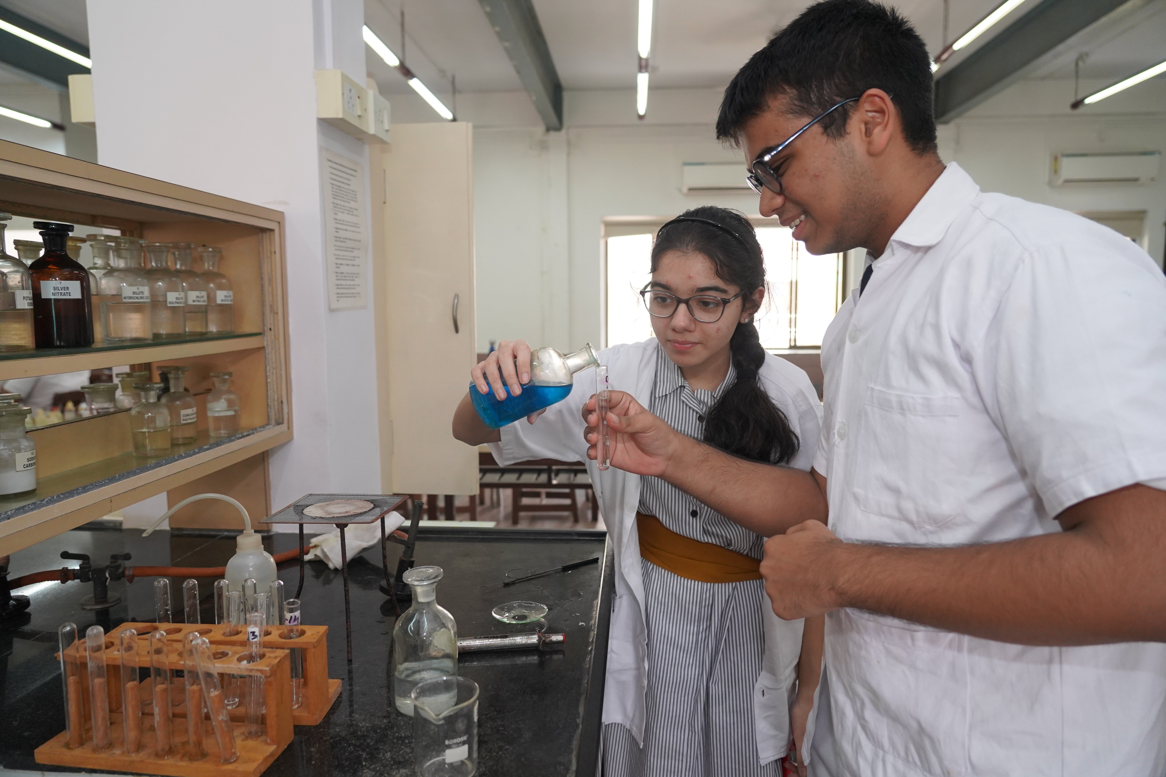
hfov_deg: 73.7
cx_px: 583
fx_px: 777
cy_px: 388
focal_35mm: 24
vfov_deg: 53.1
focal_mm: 24
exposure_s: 1/160
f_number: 4
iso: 2000
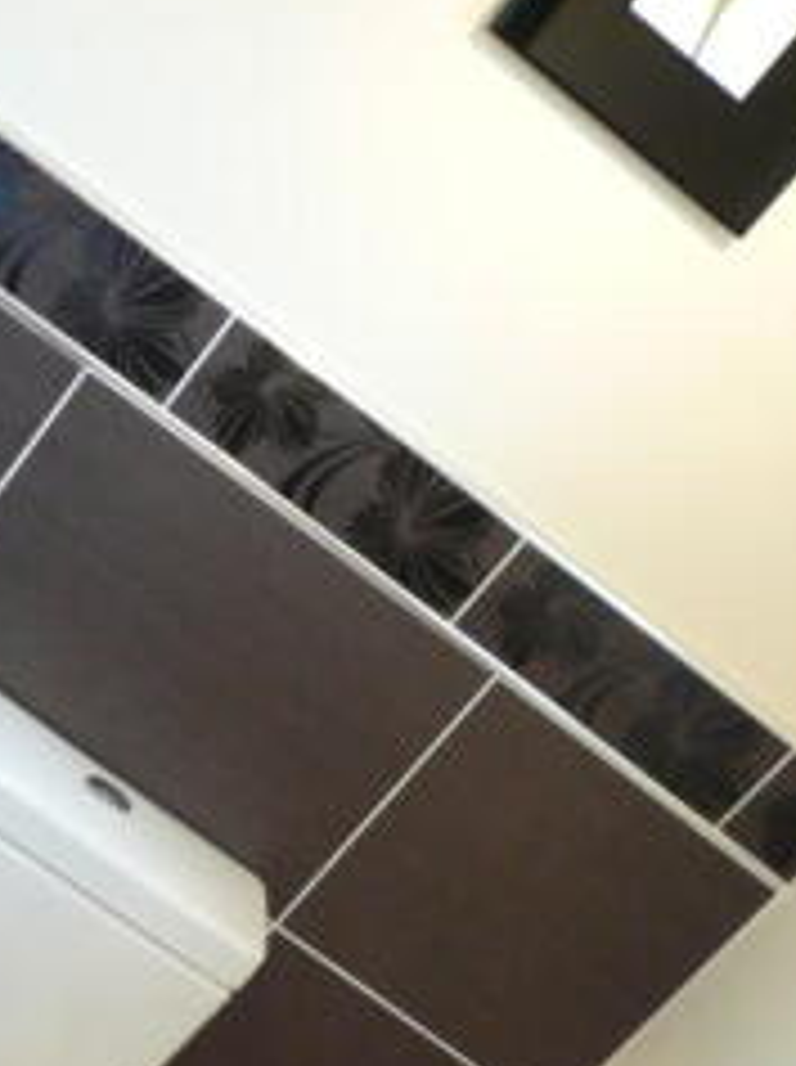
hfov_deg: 20.2
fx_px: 2121
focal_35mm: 69
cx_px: -97
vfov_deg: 26.8
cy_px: 1037
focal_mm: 4.6
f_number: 2.8
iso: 125
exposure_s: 1/15
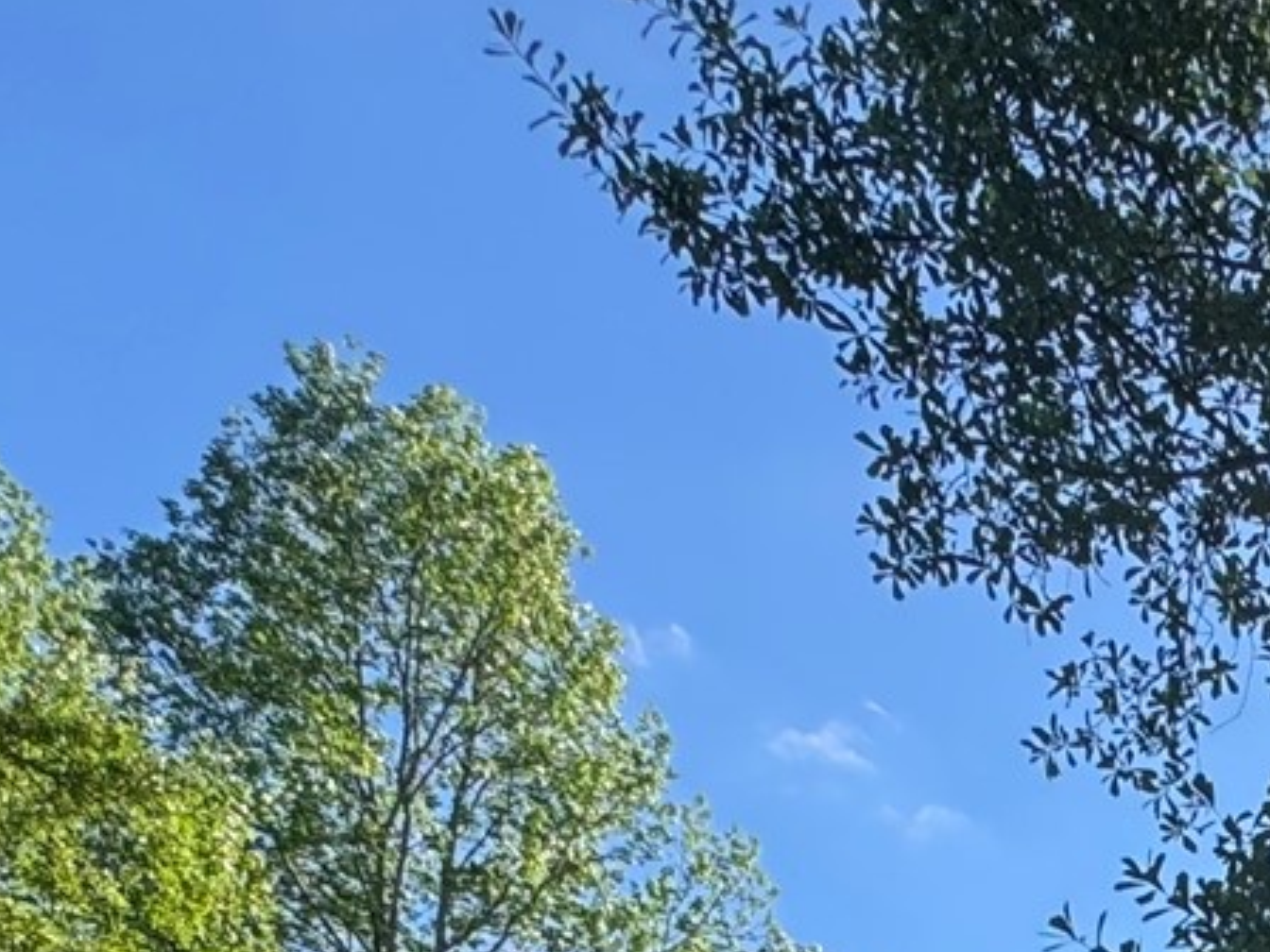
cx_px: 1939
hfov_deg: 23.6
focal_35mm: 64
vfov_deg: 15.9
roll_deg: -1.4
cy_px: 2074
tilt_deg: +0.7
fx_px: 2348
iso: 40
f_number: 2.2
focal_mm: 2.22
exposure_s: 1/636
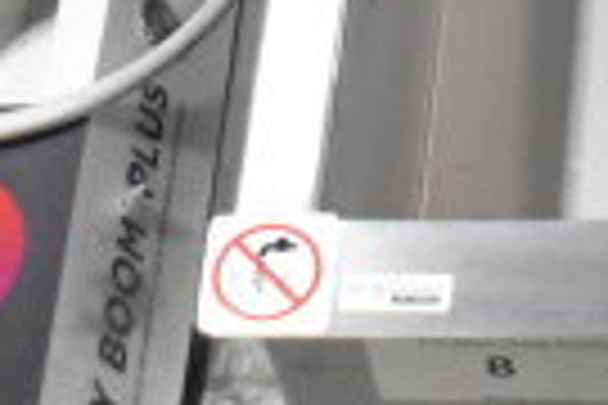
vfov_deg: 6.6
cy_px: -259
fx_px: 3445
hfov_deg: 9.4
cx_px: 1252
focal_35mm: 204
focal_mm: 30
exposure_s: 1/250
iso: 6400
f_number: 9
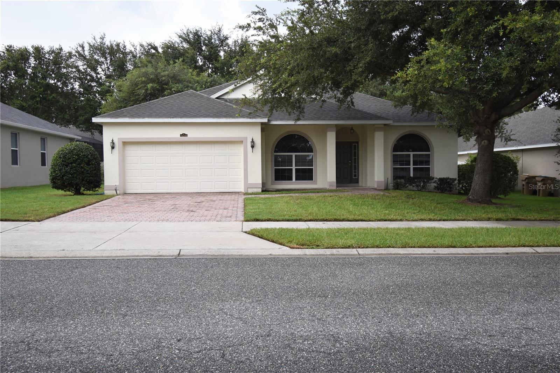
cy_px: 186
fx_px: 467
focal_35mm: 30
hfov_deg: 61.9
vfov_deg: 43.6
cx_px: 280
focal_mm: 20
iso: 200
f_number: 6.3
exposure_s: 1/250
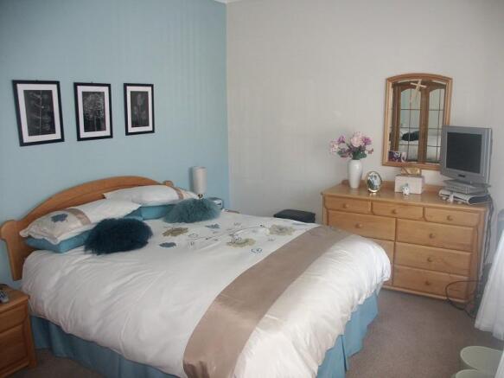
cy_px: 189
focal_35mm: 28
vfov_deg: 49.7
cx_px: 252
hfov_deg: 63.5
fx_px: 408
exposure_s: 1/60
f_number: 2.8
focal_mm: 7.37
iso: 200
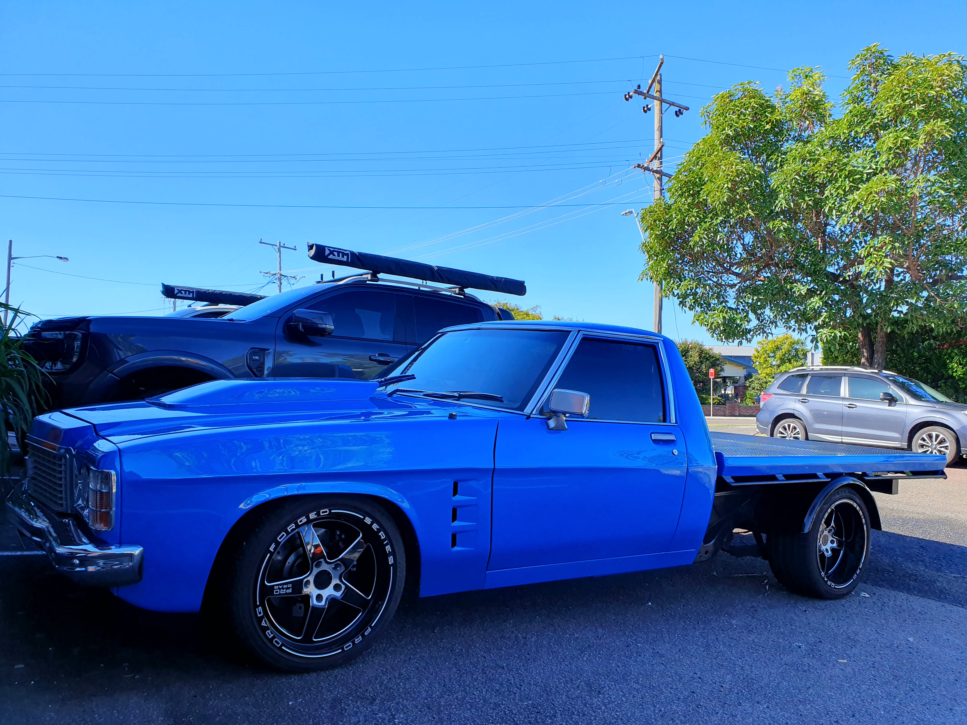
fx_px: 726
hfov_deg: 67.3
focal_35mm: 26
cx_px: 484
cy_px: 362
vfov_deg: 53.1
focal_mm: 4.32
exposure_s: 1/769
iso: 50
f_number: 2.4
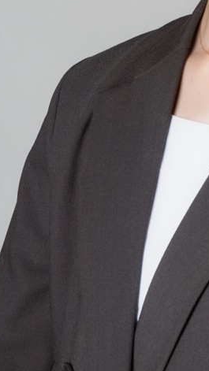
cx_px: 257
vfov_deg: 9.4
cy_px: 19
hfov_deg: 5.3
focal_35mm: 227
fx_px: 2236
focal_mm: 85
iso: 200
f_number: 10
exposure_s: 1/125
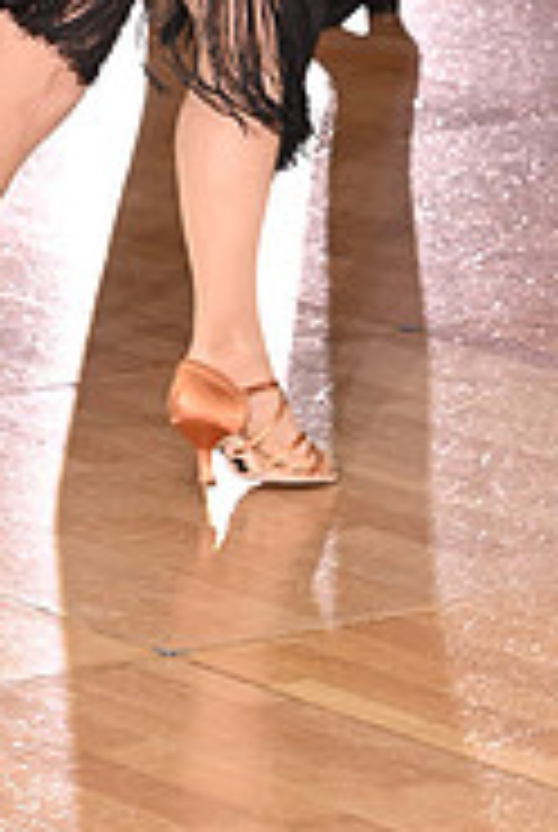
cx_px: 614
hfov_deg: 4.8
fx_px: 6671
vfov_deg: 7.0
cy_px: -369
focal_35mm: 288
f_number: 5
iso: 2000
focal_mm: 92
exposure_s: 1/200
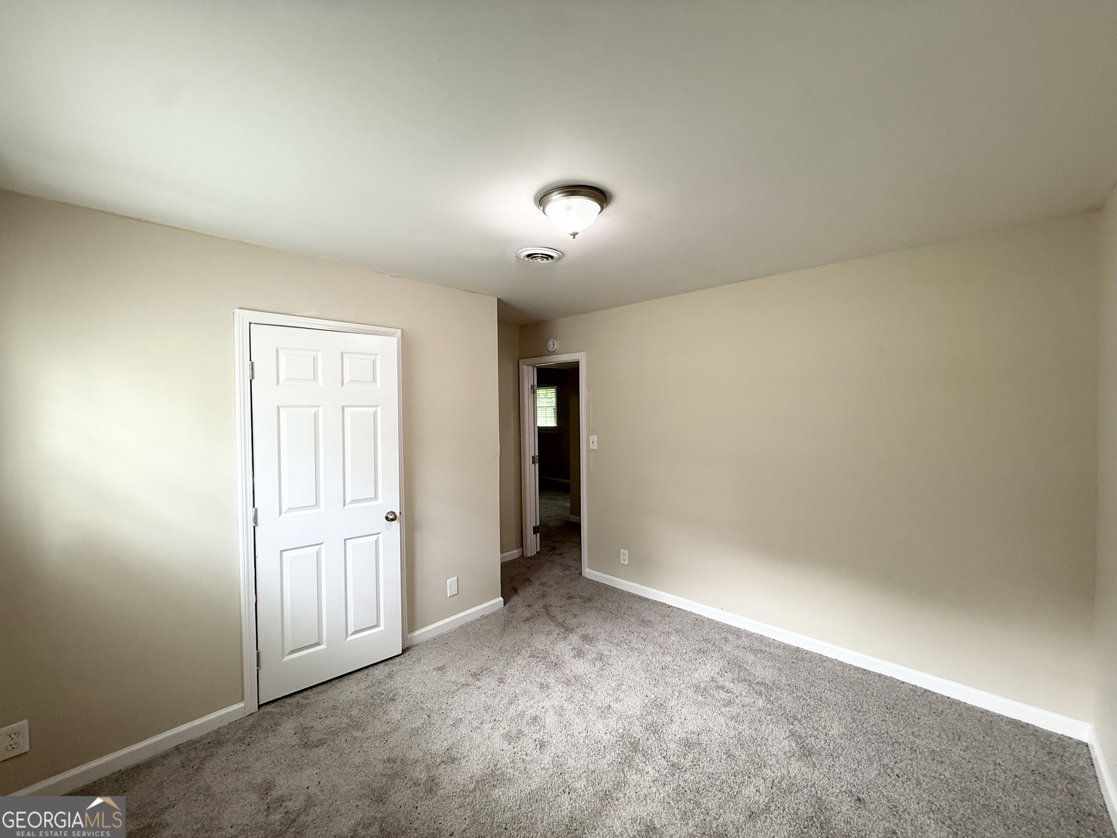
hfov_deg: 102.1
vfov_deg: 85.7
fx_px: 452
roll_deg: +0.0
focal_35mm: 14
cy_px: 419
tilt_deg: -1.4
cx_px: 558
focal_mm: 2.22
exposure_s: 1/60
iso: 200
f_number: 2.2
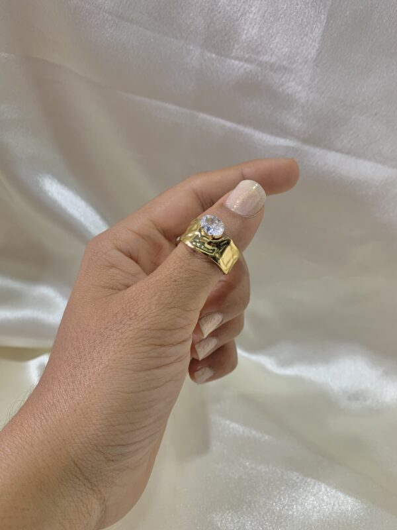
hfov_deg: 53.1
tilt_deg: -35.1
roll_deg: -9.4
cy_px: 265
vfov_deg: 67.3
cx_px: 198
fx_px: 398
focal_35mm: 26
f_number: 1.8
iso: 80
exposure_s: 1/50
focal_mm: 4.25
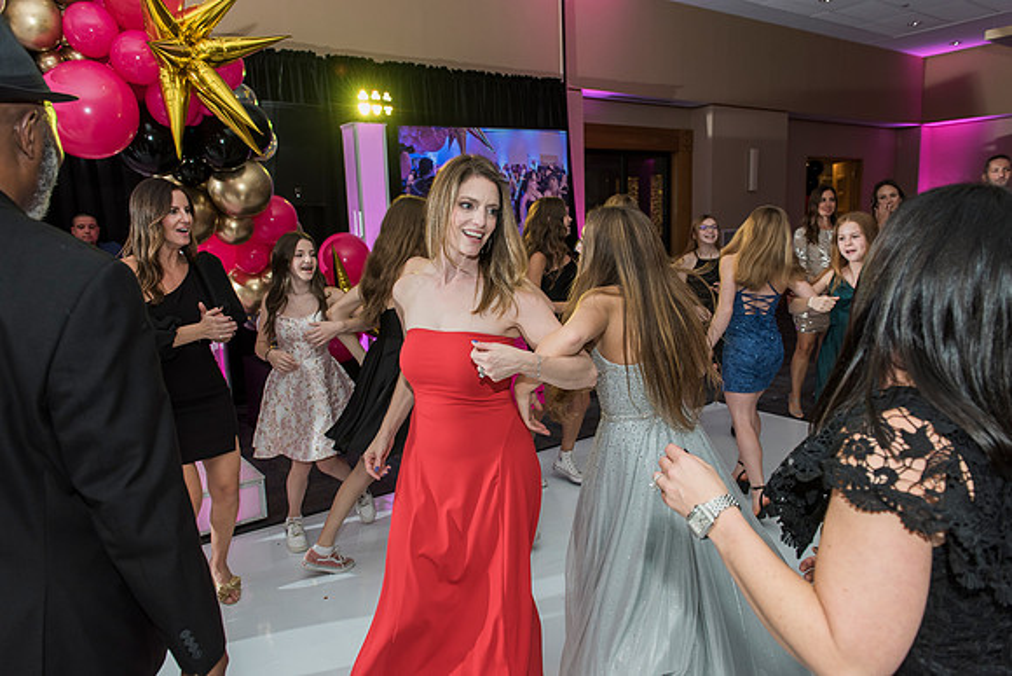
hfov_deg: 73.7
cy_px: 338
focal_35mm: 24
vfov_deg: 53.2
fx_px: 675
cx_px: 506
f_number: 4.5
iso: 1000
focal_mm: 24
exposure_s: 1/100
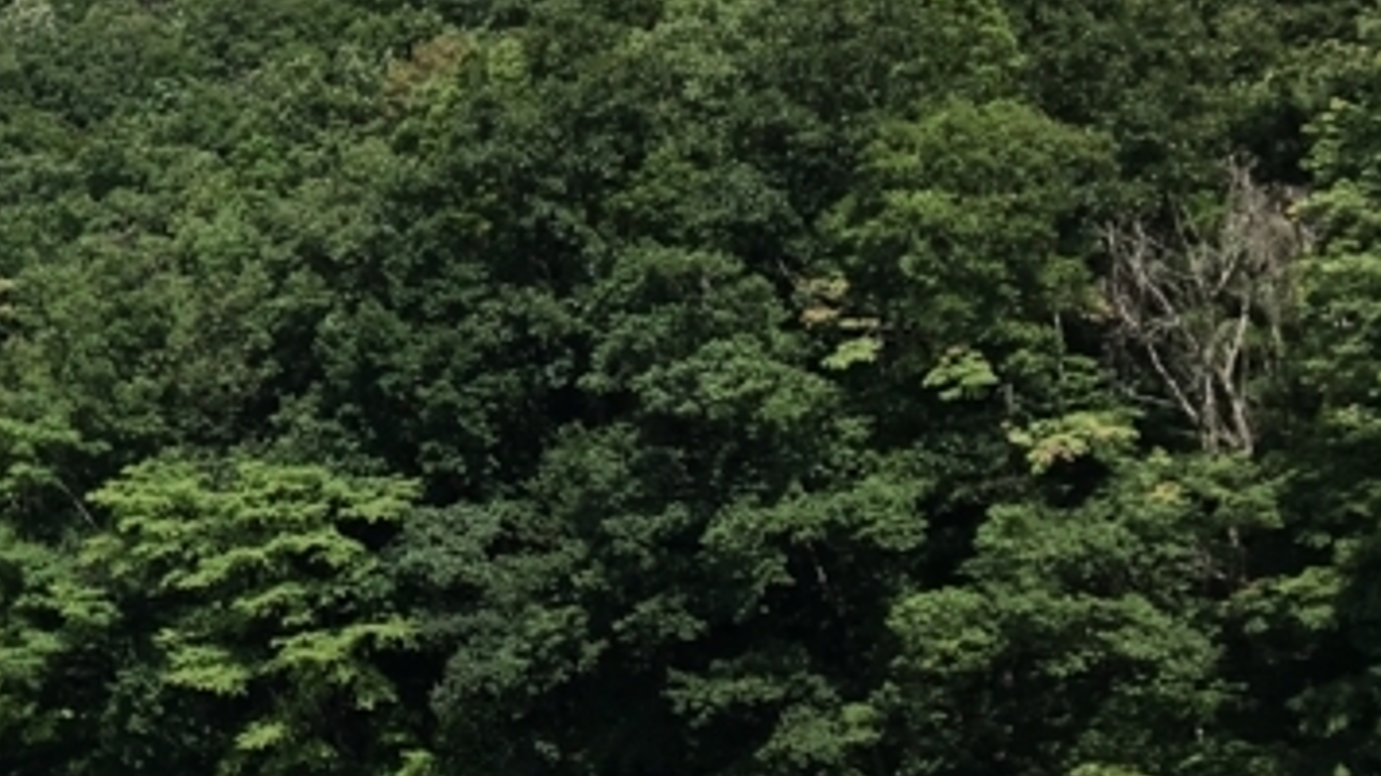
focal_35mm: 91
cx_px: -337
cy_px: 163
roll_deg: +1.0
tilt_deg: +9.8
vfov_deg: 13.2
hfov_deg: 21.5
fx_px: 3331
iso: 25
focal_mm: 4.15
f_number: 2.2
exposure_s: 1/1261
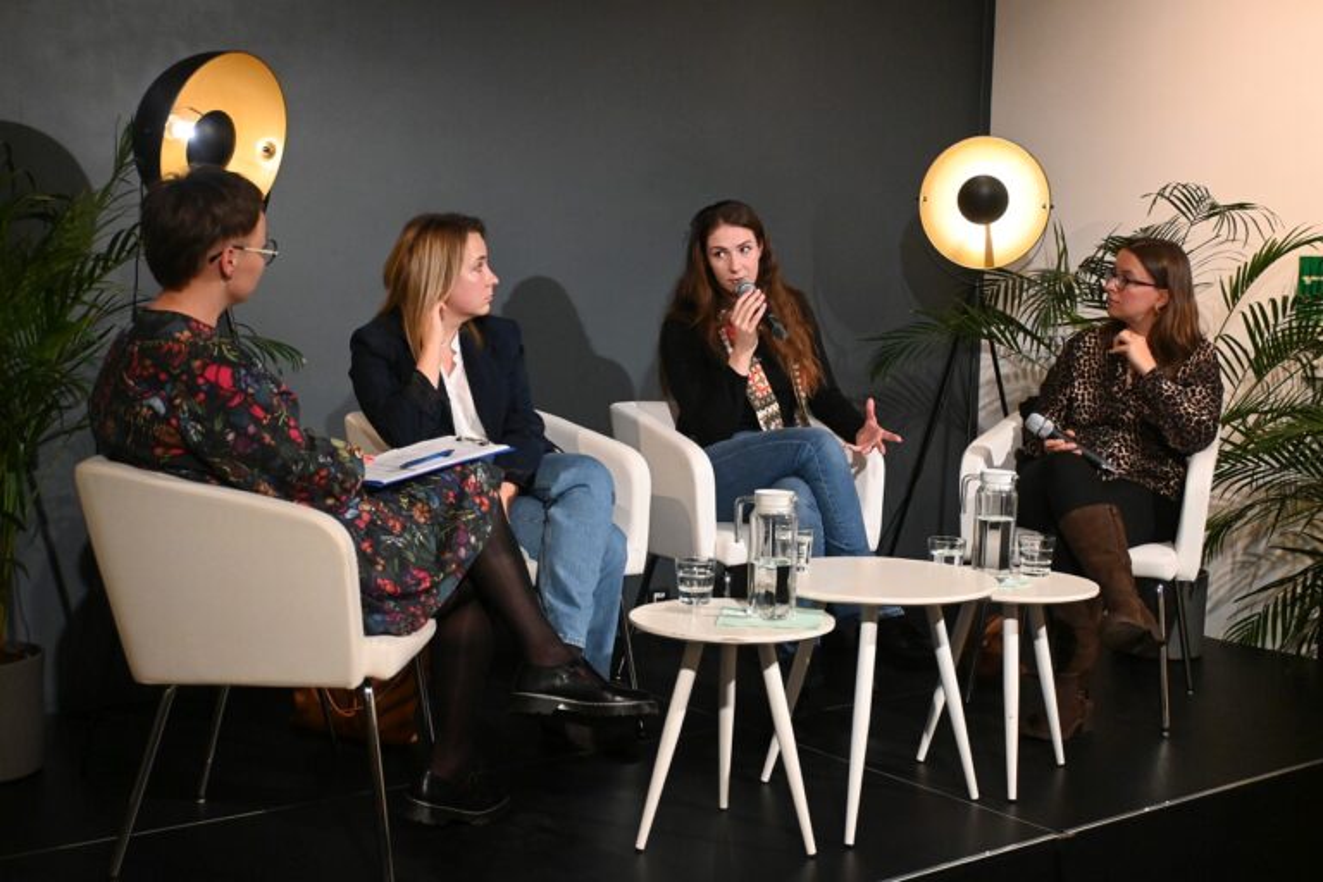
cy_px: 441
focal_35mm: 44
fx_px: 1598
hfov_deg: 45.0
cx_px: 662
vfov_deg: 30.8
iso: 3200
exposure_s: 1/100
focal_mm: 29
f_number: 4.8
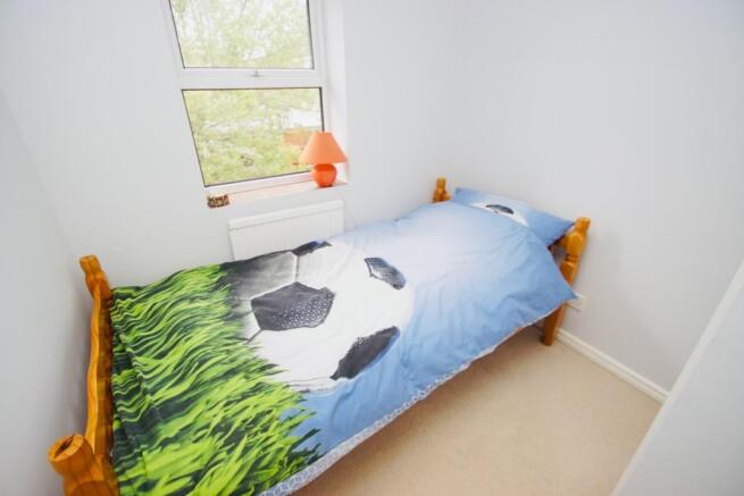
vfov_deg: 77.4
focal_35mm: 15
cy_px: 248
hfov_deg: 100.4
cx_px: 372
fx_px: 310
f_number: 4
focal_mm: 10
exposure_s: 1/160
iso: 800
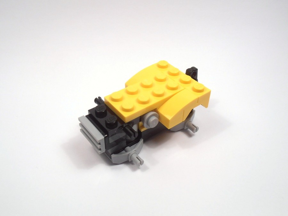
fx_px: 308
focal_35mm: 37
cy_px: 108
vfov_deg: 38.7
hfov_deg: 50.1
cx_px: 144
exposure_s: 1/125
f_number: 3.9
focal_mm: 6.61
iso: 80
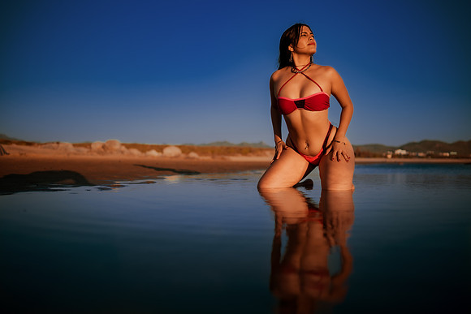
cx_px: 236
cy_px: 157
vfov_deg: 37.9
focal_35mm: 35
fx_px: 458
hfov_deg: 54.4
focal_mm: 35
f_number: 1.8
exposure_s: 1/5000
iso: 100
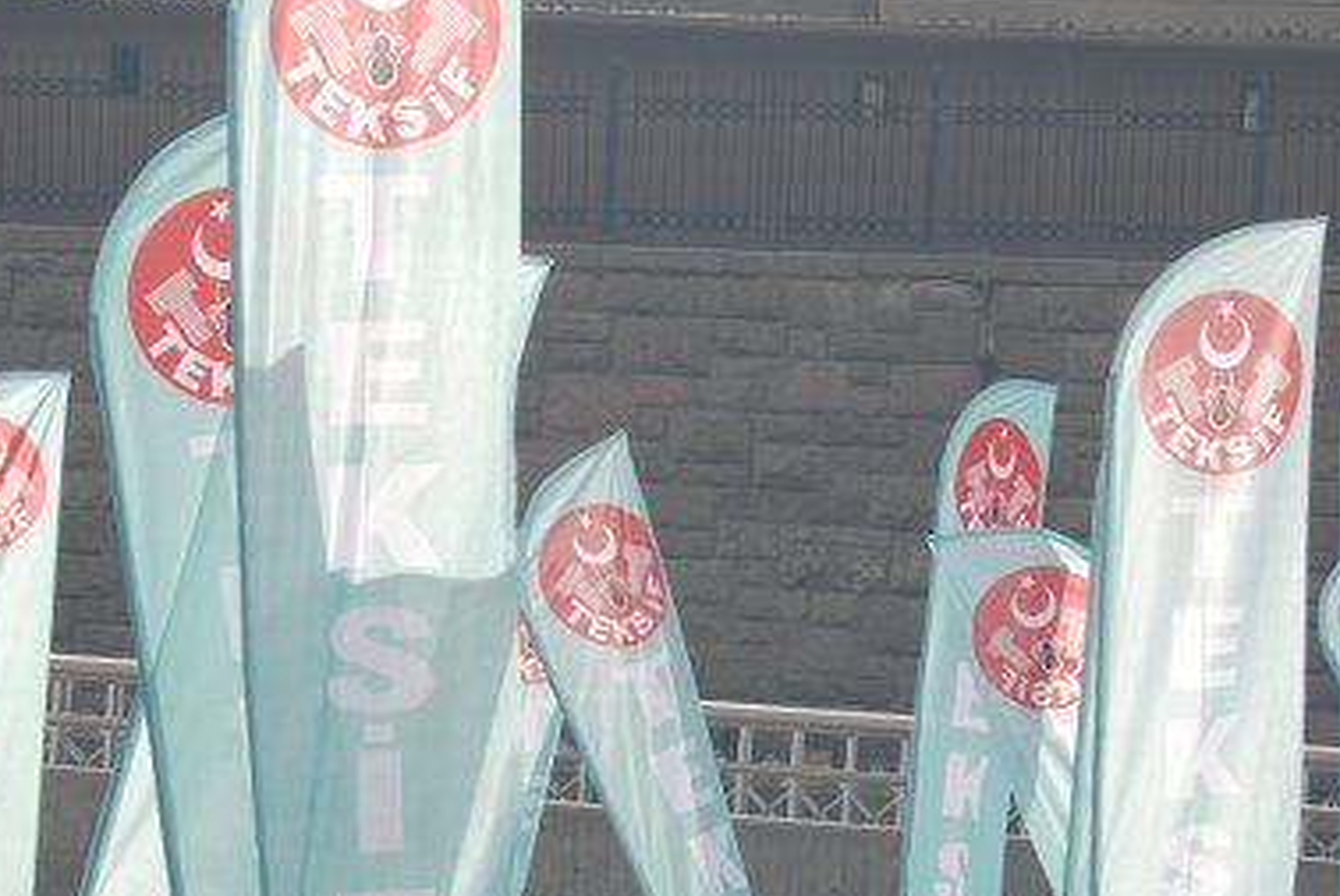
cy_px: 737
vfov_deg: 12.7
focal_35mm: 108
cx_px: 688
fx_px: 4025
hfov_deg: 18.9
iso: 100
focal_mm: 34
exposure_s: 1/250
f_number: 8
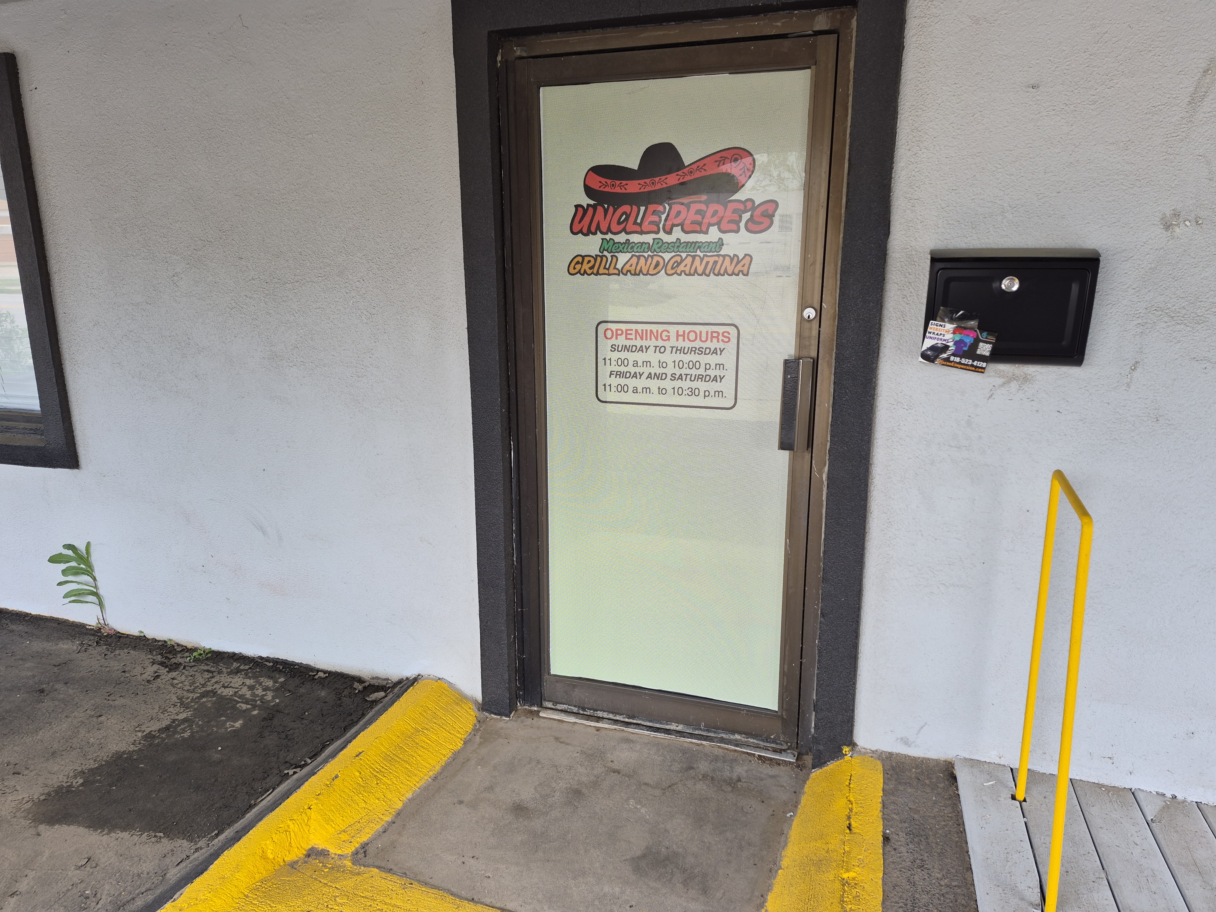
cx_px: 608
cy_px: 456
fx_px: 808
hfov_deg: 73.9
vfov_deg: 58.9
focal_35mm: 23
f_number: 1.8
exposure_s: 1/359
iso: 50
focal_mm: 5.4
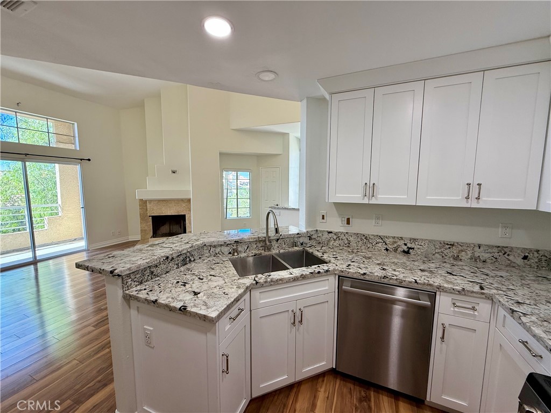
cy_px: 206
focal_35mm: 14
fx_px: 223
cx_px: 276
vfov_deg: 85.7
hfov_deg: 102.1
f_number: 2.2
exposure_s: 1/120
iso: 125
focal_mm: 2.22
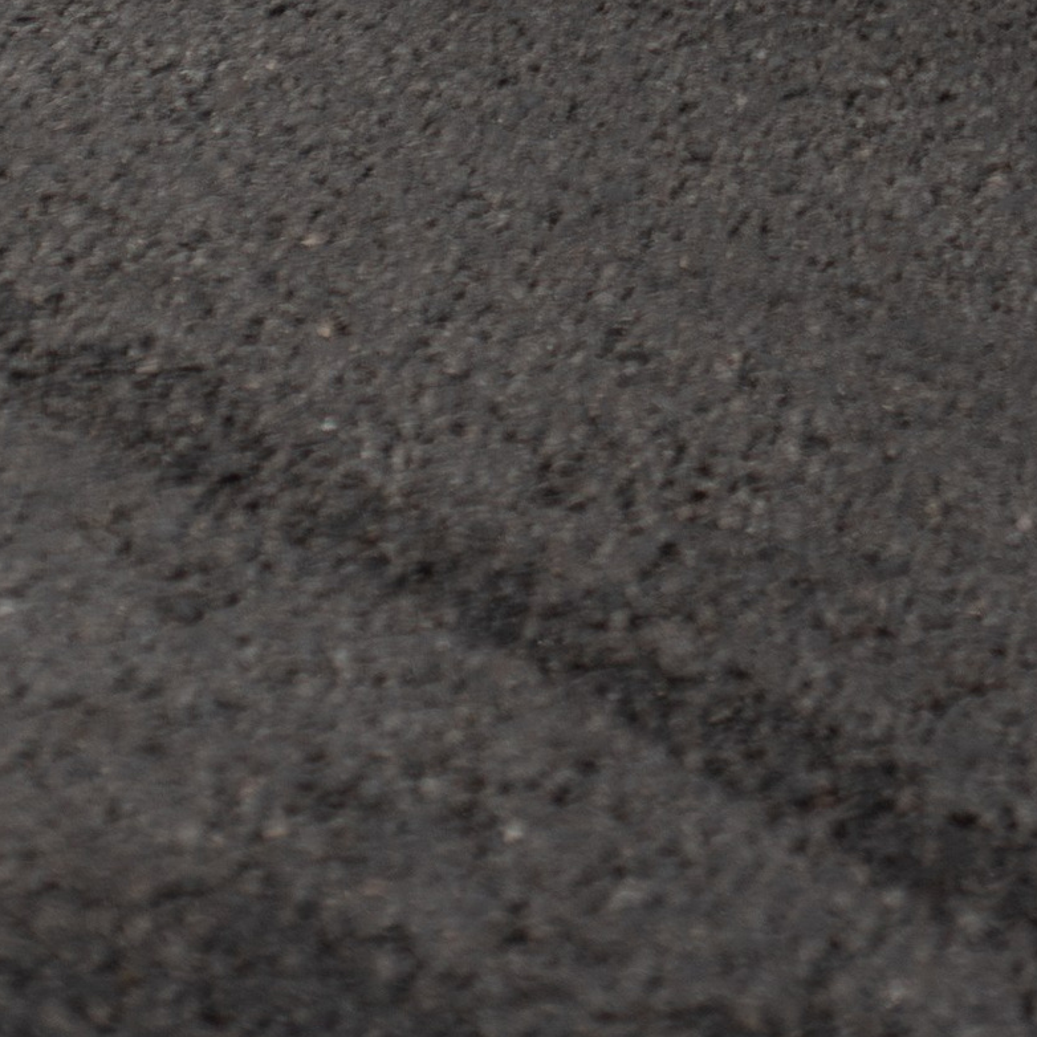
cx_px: 1310
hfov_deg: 11.7
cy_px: -1221
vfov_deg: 10.7
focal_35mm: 146
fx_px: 4948
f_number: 2.5
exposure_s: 1/1600
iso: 100
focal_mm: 35
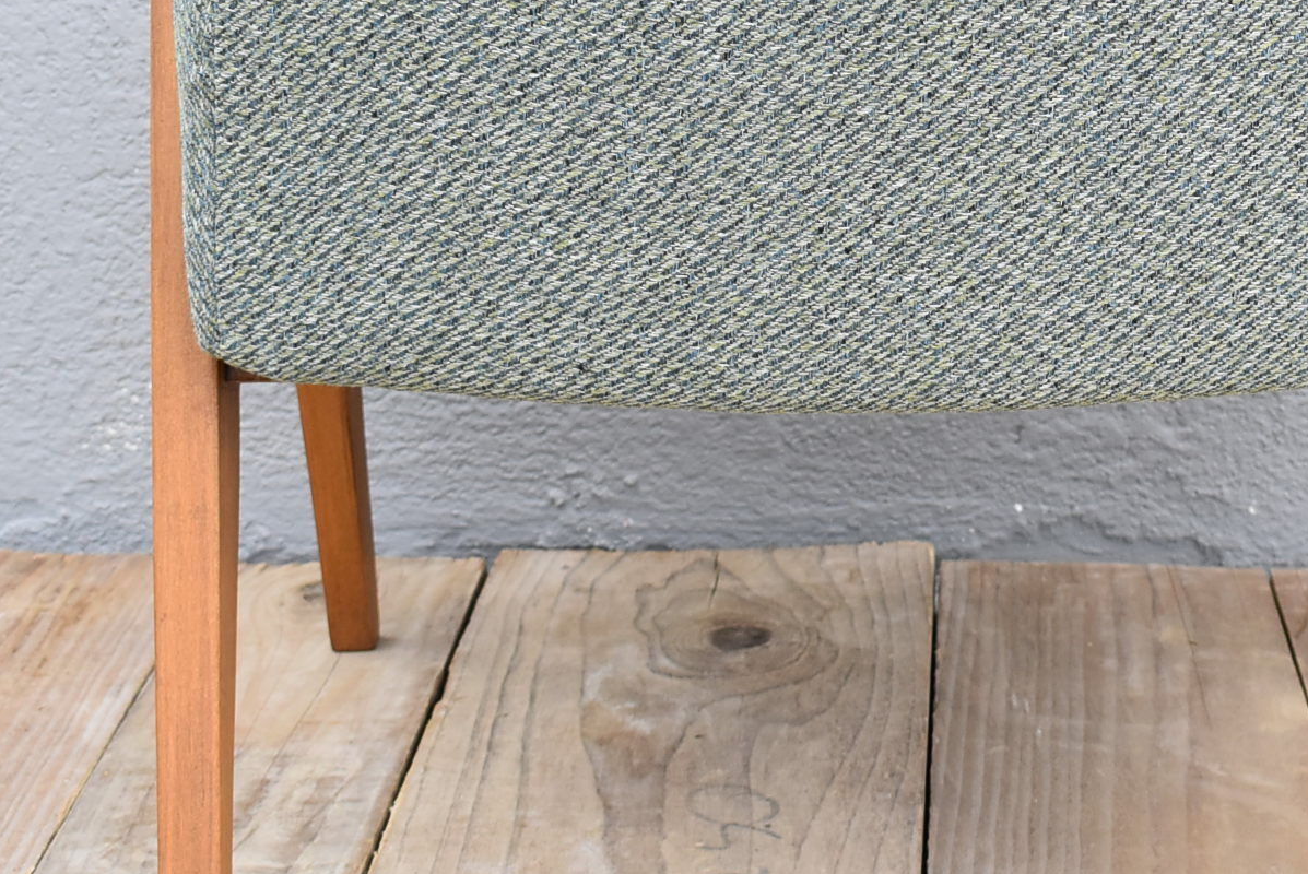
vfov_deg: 12.9
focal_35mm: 105
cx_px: 1004
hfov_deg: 19.3
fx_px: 3818
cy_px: 55
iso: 450
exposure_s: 1/125
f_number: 5.6
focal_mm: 28
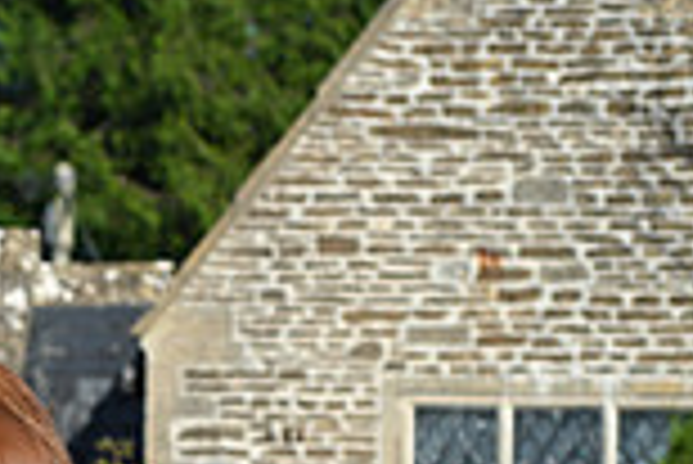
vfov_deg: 3.7
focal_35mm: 376
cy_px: 457
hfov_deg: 5.4
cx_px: -585
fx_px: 7245
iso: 90
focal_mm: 100
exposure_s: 1/1250
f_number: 3.5
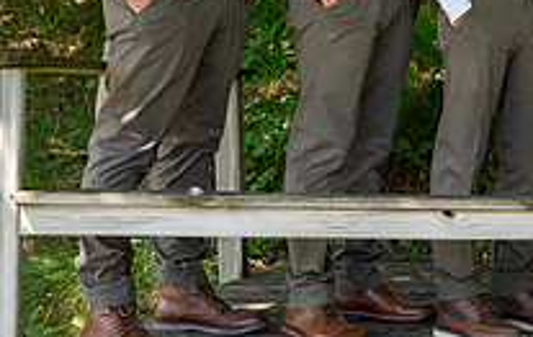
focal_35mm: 93
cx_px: 734
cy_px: 32
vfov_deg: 14.0
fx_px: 1356
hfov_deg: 20.0
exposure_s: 1/250
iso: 280
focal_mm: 29
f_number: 4
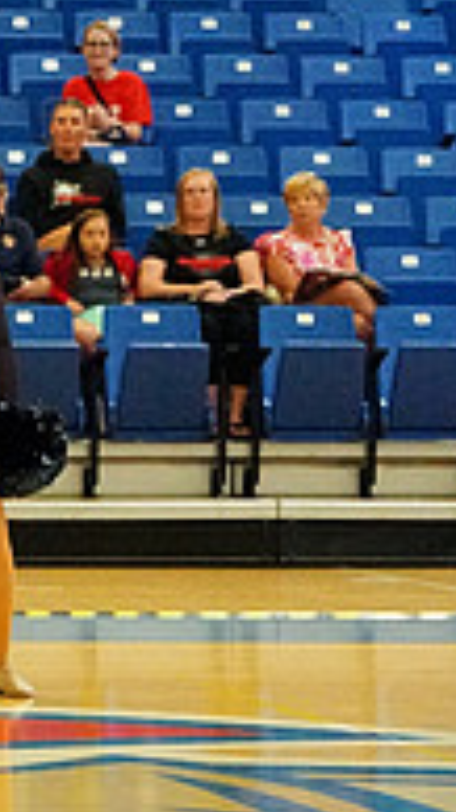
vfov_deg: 7.5
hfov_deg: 4.1
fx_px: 6196
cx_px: -720
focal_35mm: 288
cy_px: 324
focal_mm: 92
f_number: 4
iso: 25600
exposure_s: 1/1000
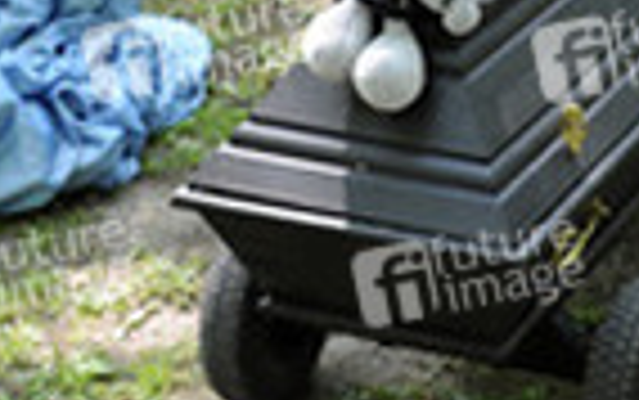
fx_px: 1969
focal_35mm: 113
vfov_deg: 11.4
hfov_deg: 18.2
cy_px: -63
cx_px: 526
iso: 800
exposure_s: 1/125
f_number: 5
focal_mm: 35
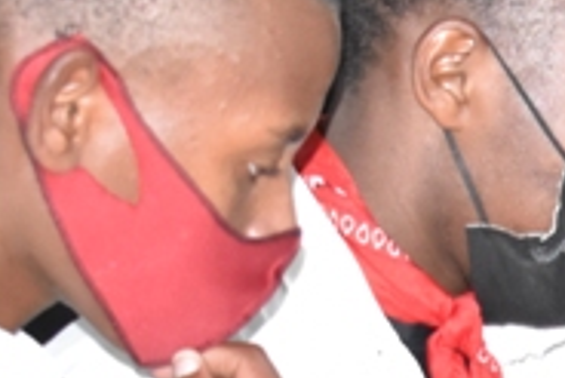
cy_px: 616
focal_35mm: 293
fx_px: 4602
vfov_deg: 4.7
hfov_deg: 6.6
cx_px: 1434
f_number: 5.6
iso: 1600
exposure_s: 1/200
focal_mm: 36
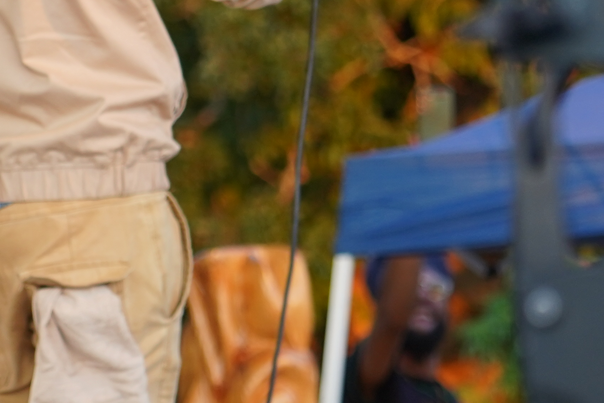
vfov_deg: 3.7
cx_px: 126
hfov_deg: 5.5
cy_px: 97
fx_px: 6240
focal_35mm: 372
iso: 640
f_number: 4
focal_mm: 105
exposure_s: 1/160
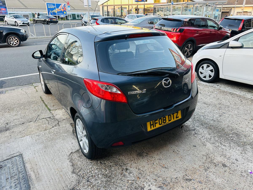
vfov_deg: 56.8
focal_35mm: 24
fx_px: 175
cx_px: 126
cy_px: 95
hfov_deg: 71.6
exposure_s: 1/100
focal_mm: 6.86
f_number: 1.78
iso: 125
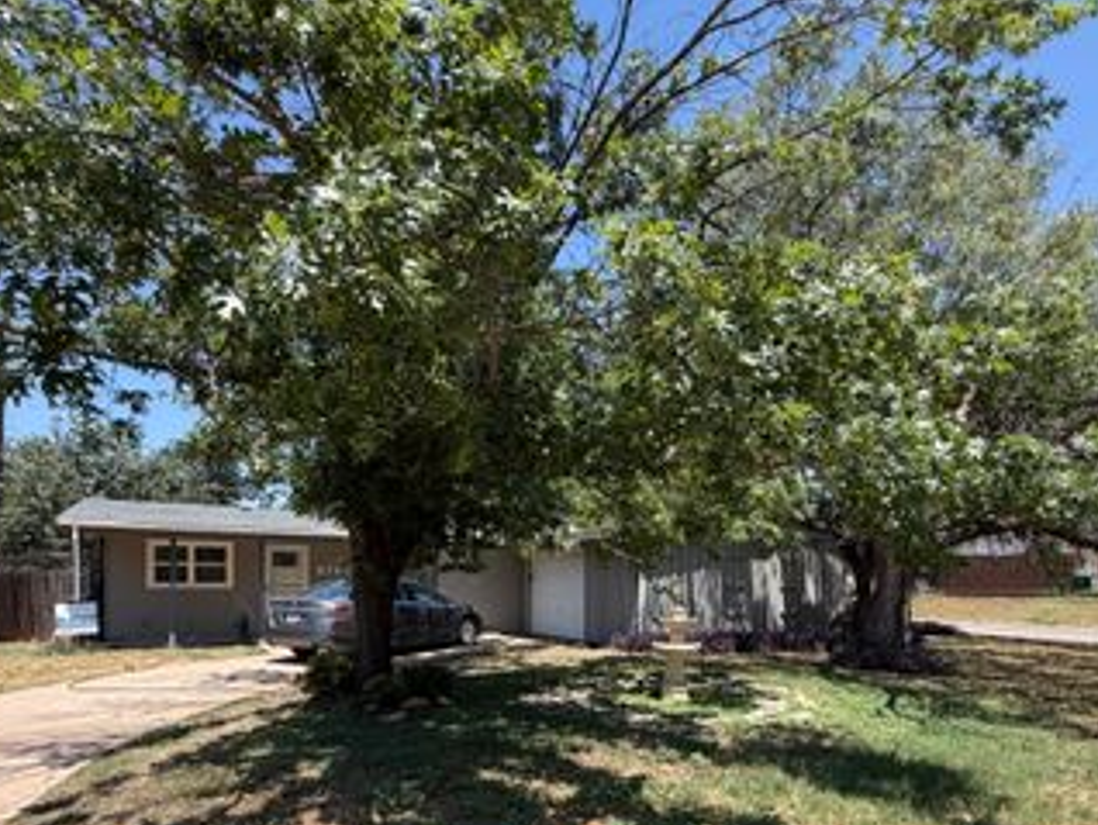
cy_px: 585
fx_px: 698
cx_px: 590
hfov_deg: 76.2
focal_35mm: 22
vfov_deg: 58.9
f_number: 2.2
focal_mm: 2.22
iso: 40
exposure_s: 1/770
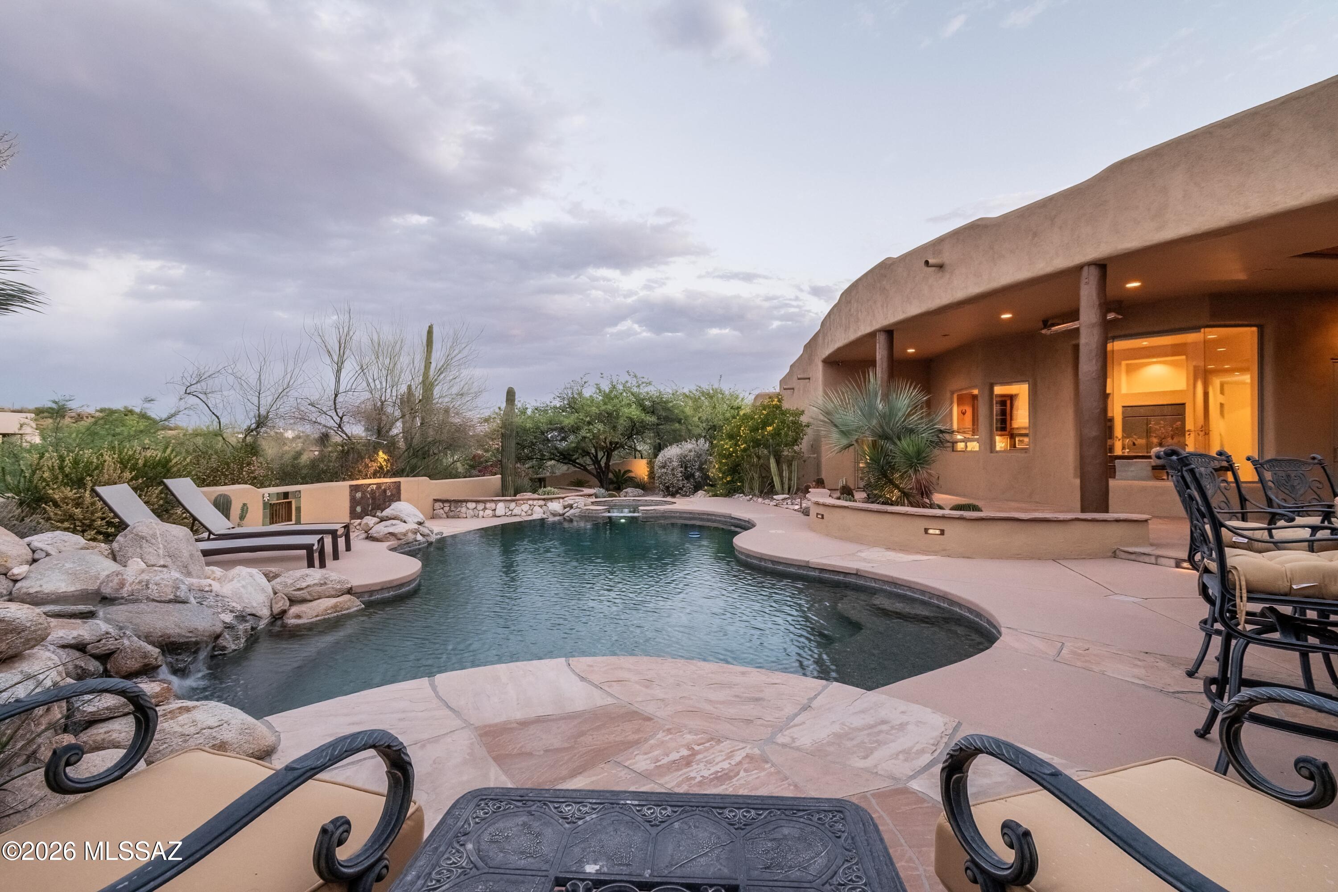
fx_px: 557
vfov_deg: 77.3
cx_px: 669
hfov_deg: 100.4
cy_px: 446
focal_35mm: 15
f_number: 8
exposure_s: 1/15
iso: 800
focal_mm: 10
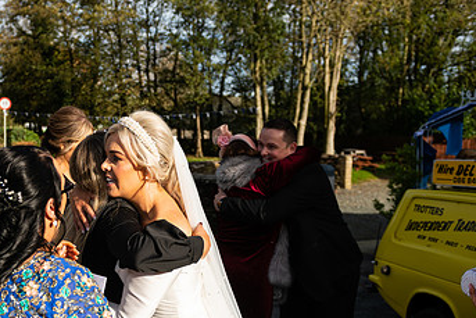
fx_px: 582
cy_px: 199
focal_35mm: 44
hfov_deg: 43.3
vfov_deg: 30.4
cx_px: 129
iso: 160
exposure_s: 1/2500
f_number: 3.5
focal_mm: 26
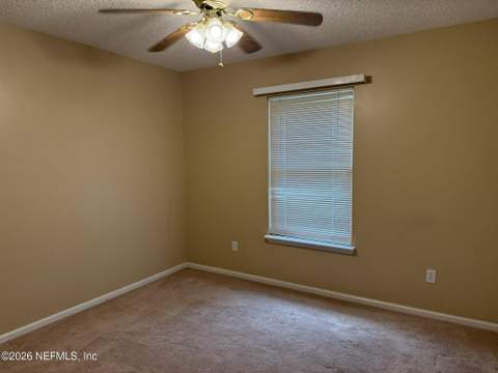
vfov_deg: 56.8
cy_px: 186
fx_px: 345
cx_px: 249
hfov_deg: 71.6
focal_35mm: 24
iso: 250
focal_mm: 6.76
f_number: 1.78
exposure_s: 1/120
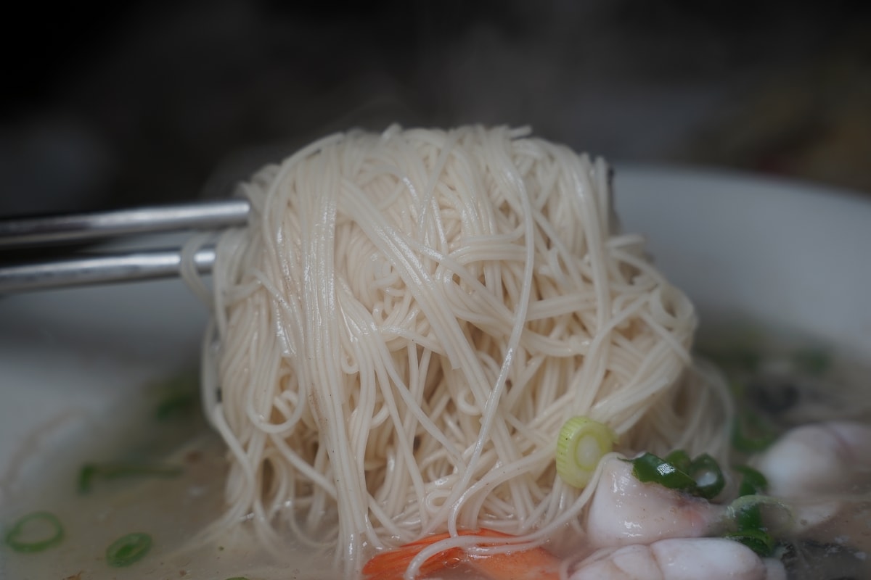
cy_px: 290
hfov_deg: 27.0
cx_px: 436
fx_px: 1814
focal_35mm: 75
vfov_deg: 18.2
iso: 100
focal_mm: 75
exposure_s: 1/100
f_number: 4.5
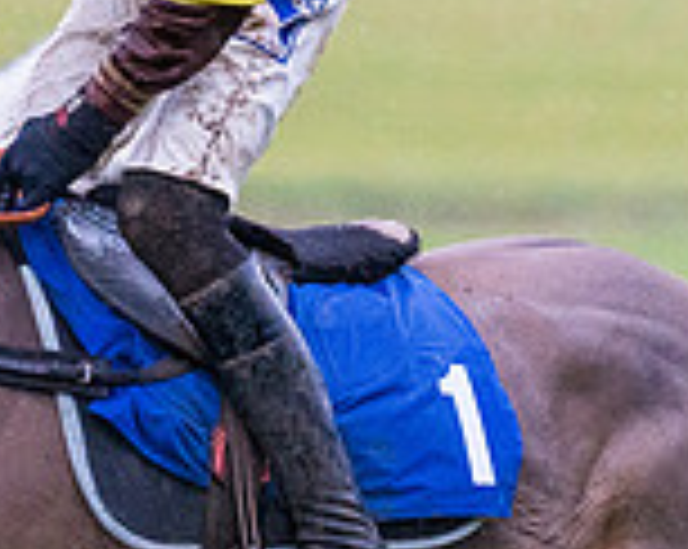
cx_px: 269
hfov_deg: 3.0
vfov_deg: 2.4
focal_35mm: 653
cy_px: 576
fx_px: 13280
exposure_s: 1/1600
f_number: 2.8
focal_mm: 135
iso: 2500
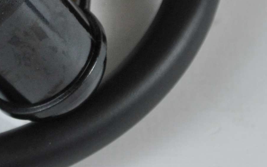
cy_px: -117
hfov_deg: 5.9
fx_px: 2584
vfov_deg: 3.7
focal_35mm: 355
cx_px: -127
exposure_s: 1/25
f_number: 6.3
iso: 200
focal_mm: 55
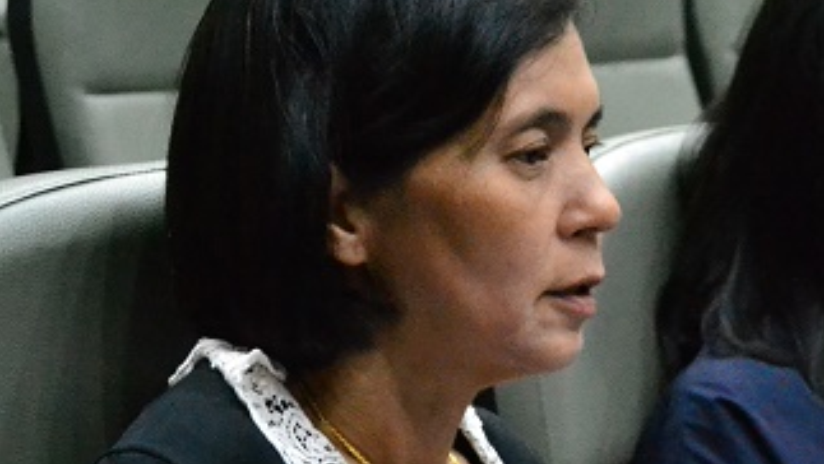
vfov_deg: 8.9
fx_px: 2979
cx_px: 811
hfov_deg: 15.5
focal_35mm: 136
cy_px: 468
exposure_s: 1/40
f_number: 5
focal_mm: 35
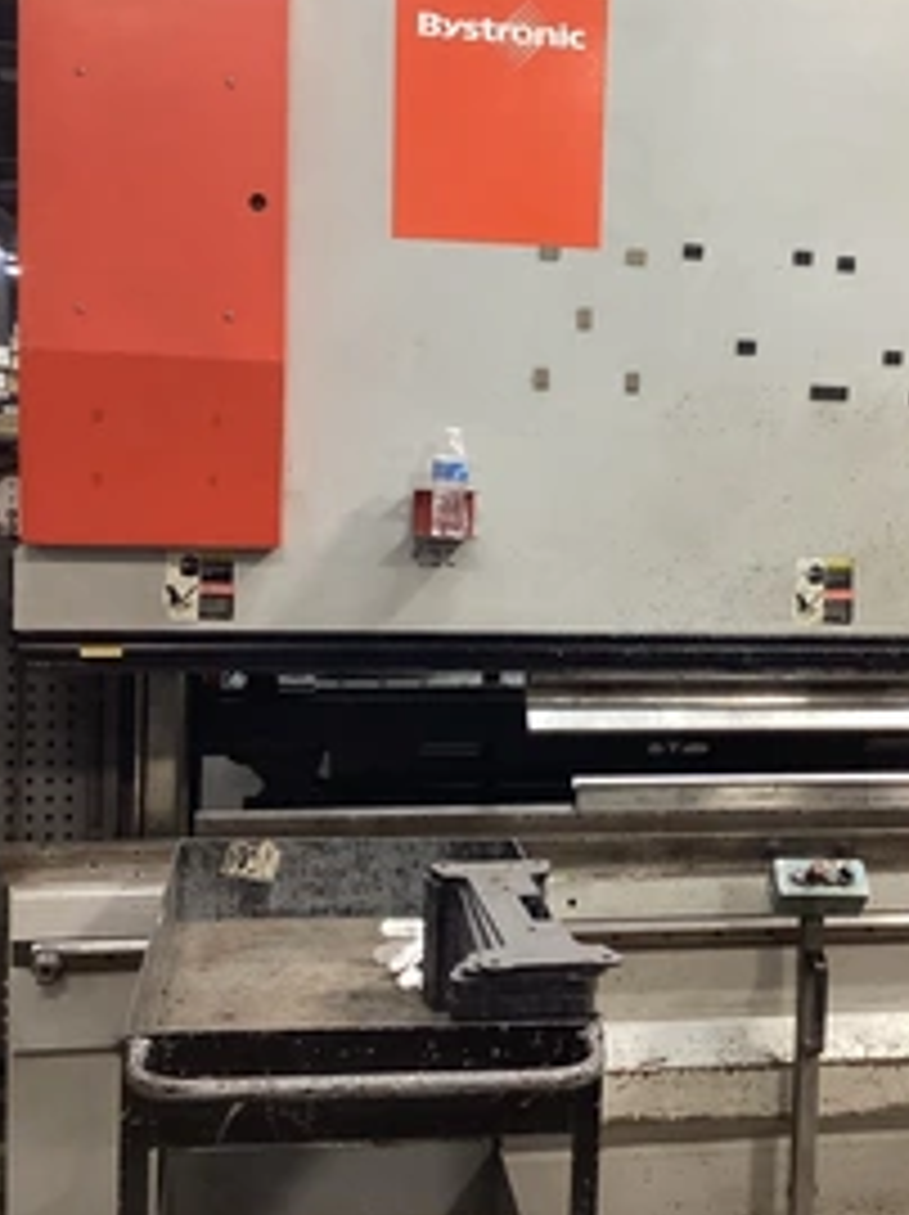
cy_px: 544
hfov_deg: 31.3
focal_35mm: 46
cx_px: 567
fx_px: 1613
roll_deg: -1.0
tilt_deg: -4.8
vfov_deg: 41.2
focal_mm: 3.3
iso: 160
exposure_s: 1/60
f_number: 2.4
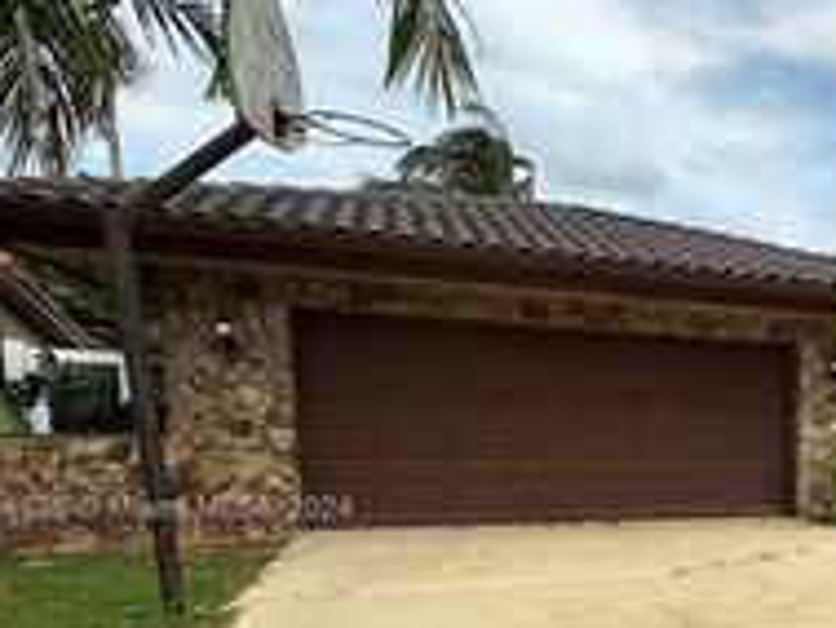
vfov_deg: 37.2
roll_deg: -1.3
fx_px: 894
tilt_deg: -0.7
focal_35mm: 37
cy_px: 511
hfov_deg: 37.2
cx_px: 1017
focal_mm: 2.22
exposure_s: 1/1401
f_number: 2.2
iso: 40
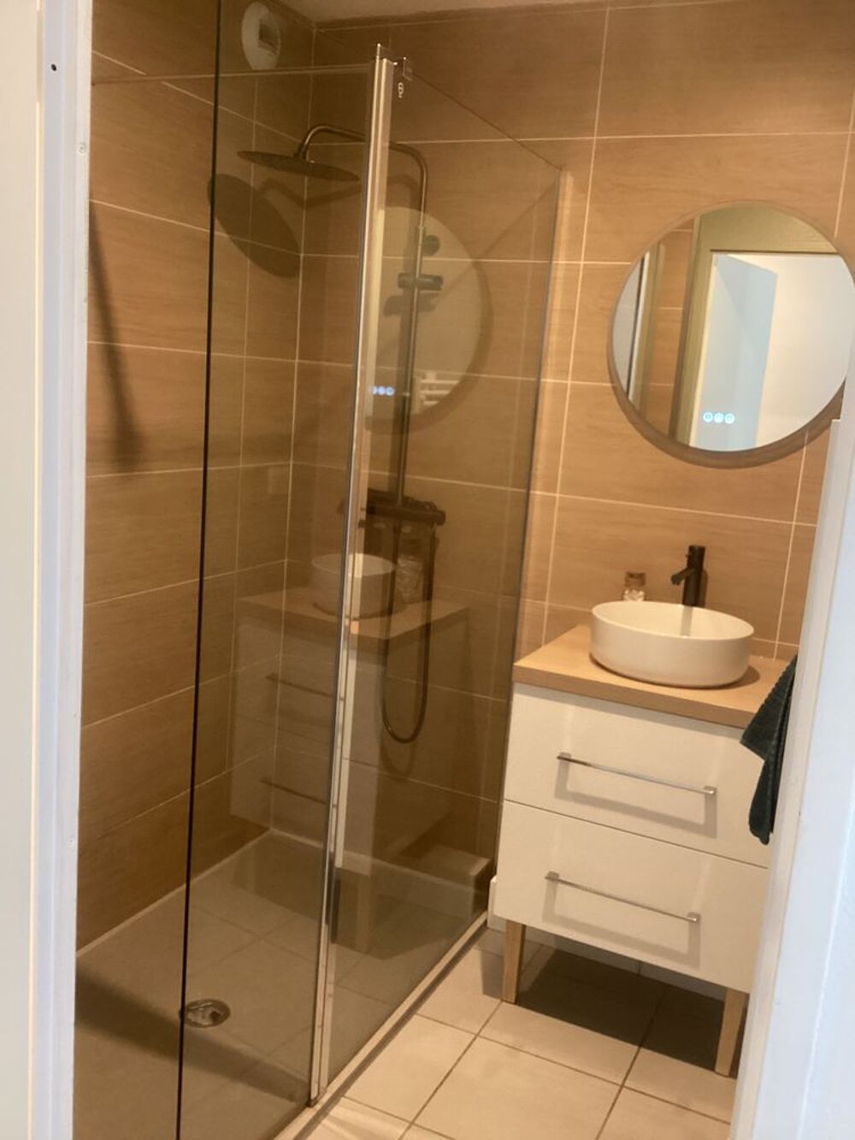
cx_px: 428
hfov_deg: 45.4
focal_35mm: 31
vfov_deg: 58.3
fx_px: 1021
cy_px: 570
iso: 400
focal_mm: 3.3
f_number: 2.4
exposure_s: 1/40
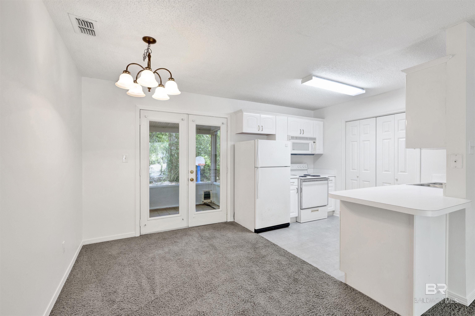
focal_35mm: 16
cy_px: 158
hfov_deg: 98.5
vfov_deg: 75.5
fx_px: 204
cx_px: 238
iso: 400
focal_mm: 15.5
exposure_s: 1/6
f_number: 11
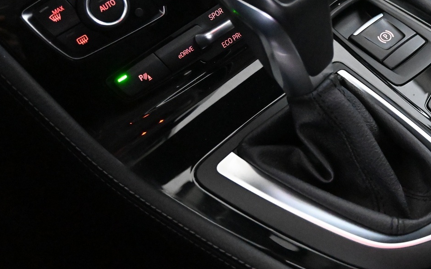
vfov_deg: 24.3
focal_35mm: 53
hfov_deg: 37.0
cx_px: 336
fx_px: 622
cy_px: 89
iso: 12800
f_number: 3.8
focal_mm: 20
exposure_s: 1/30
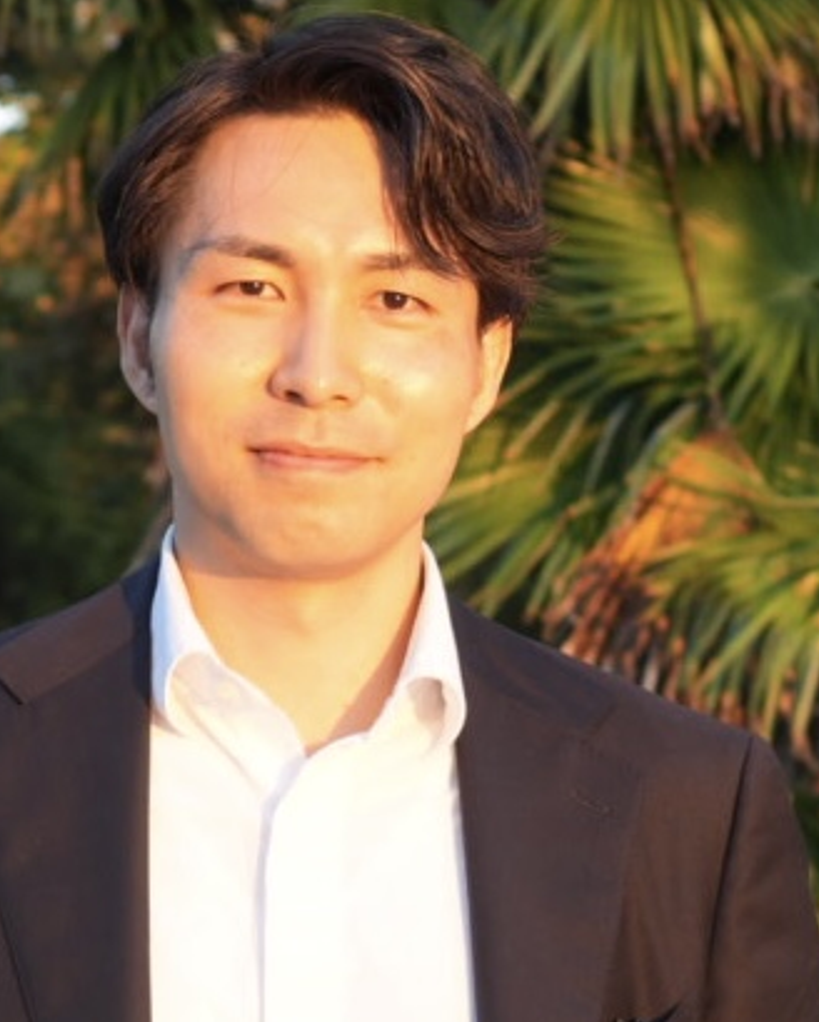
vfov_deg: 22.7
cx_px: 318
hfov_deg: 18.3
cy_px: 687
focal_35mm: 84
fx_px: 2535
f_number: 4
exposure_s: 1/60
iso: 125
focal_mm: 35
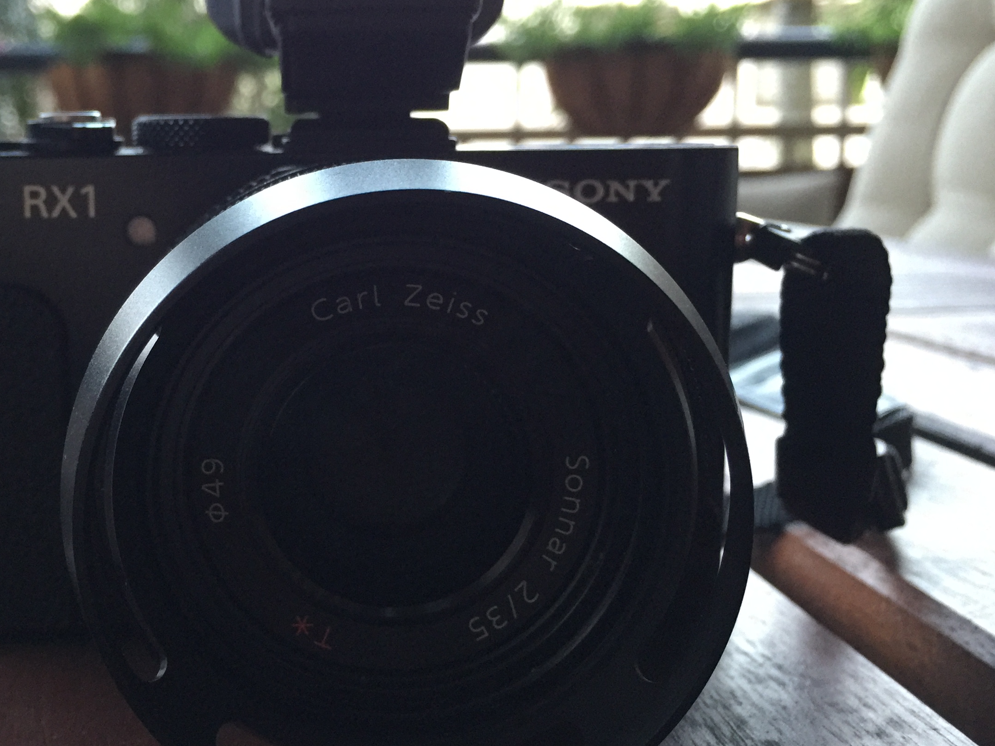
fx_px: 1265
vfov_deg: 32.9
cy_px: 374
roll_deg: -1.4
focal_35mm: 44
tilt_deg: -9.4
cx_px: 288
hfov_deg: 42.0
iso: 160
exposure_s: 1/17
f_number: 2.2
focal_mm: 4.15
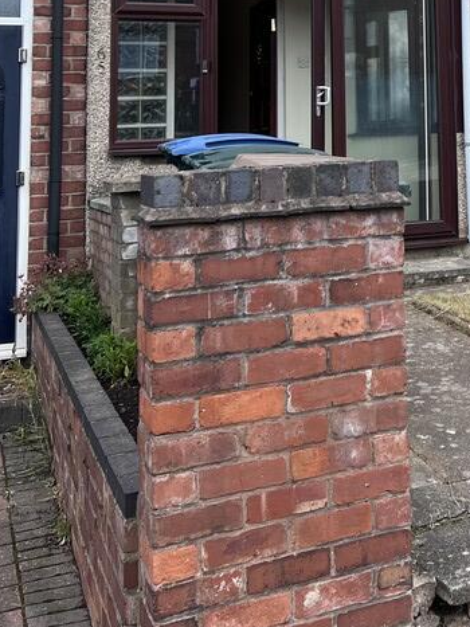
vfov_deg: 31.3
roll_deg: +1.7
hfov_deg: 24.4
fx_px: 1032
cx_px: 478
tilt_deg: +7.3
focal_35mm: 57
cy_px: 4
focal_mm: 5.7
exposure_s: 1/2299
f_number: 1.5
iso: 50
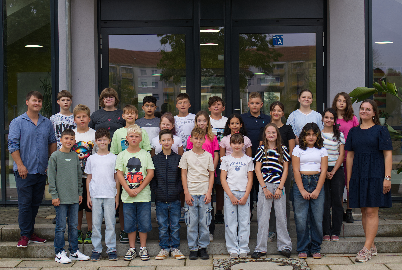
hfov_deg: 38.1
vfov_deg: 26.1
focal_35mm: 52
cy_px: 135
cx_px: 201
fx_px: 582
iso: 100
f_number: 4
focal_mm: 35
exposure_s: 1/200
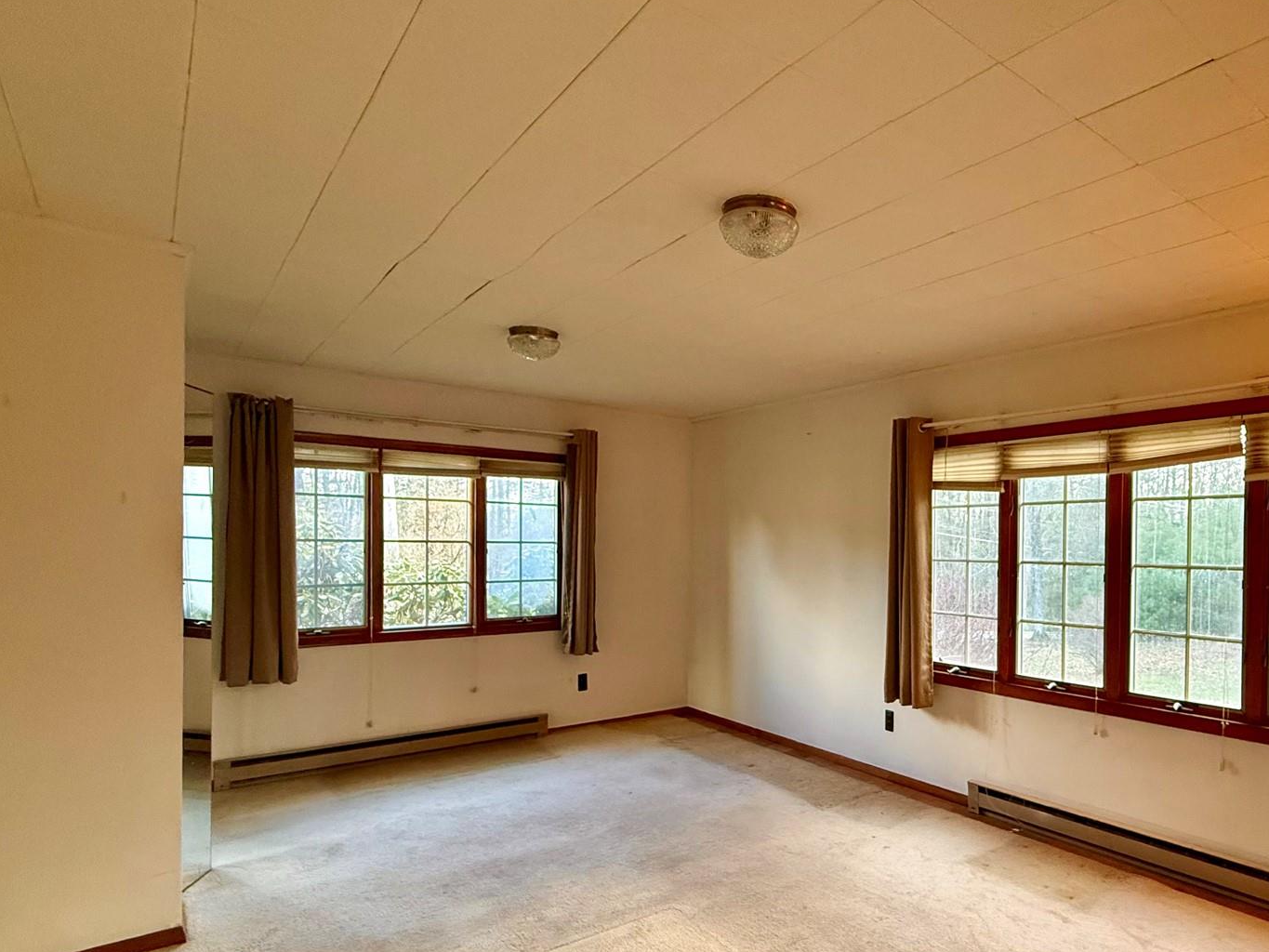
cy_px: 554
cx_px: 845
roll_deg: -0.4
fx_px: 770
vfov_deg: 63.1
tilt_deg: -0.5
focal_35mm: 21
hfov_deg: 76.5
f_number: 2.2
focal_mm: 2.22
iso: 320
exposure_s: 1/120
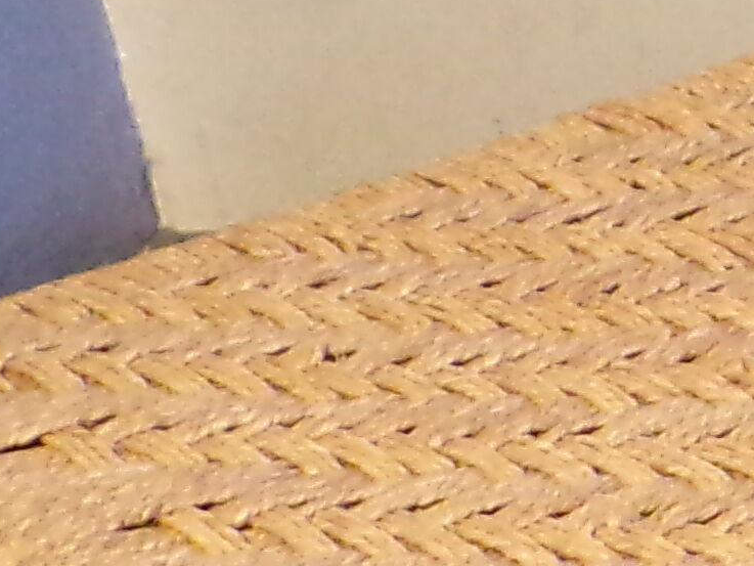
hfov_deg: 11.1
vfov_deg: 9.9
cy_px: 484
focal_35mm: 150
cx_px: 1810
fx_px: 3268
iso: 508
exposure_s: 1/17
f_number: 3
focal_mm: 4.3
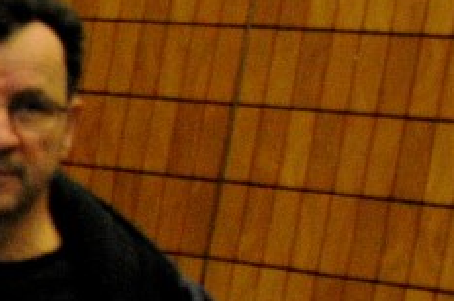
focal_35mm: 220
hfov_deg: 8.2
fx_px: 2777
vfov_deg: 6.2
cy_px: 315
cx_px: -830
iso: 2000
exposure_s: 1/40
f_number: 3.8
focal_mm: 21
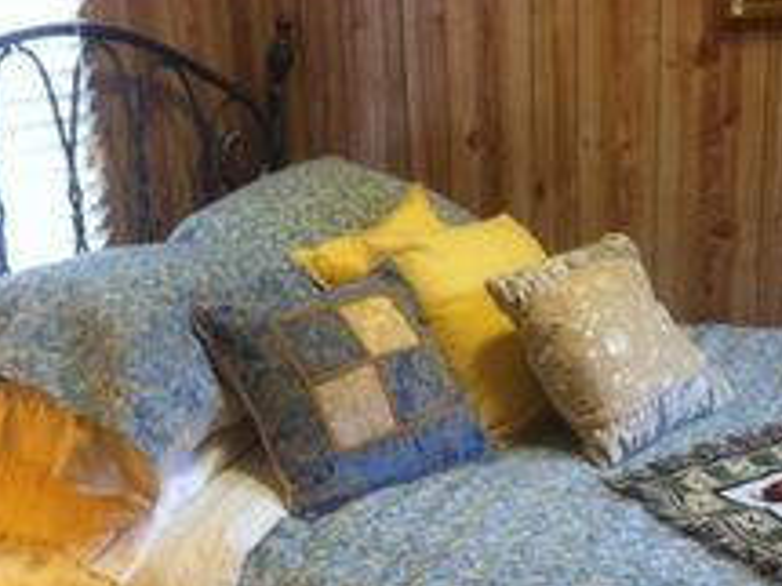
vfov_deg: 23.9
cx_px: 426
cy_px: 488
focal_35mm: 60
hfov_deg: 32.2
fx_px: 1355
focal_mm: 3.85
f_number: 2.8
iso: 320
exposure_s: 1/15
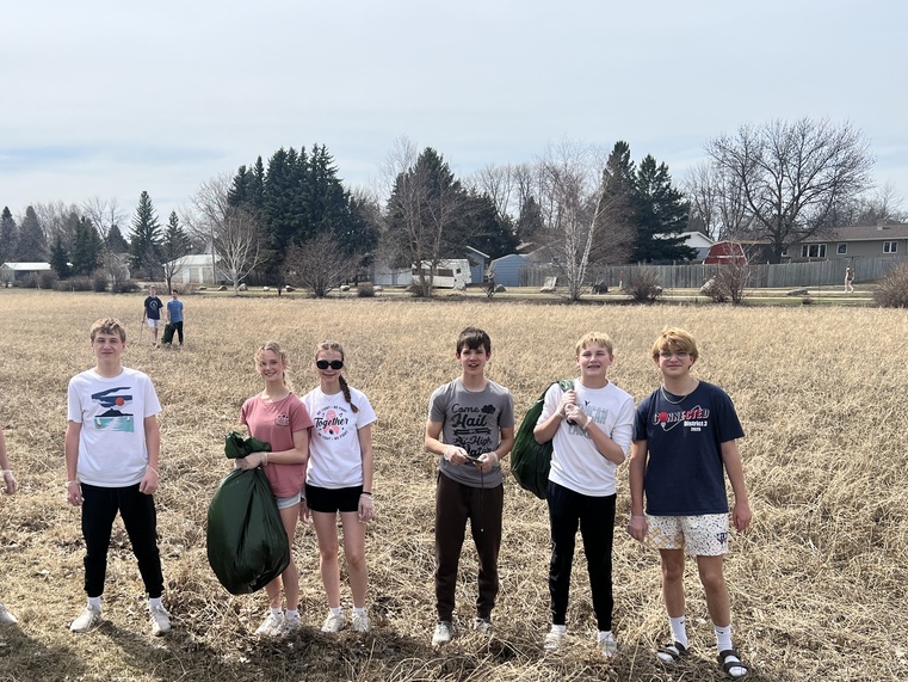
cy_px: 446
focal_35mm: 35
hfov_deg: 52.0
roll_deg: +1.3
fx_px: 918
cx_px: 329
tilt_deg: -10.3
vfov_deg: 40.3
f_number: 1.5
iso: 50
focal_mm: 5.7
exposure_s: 1/4444
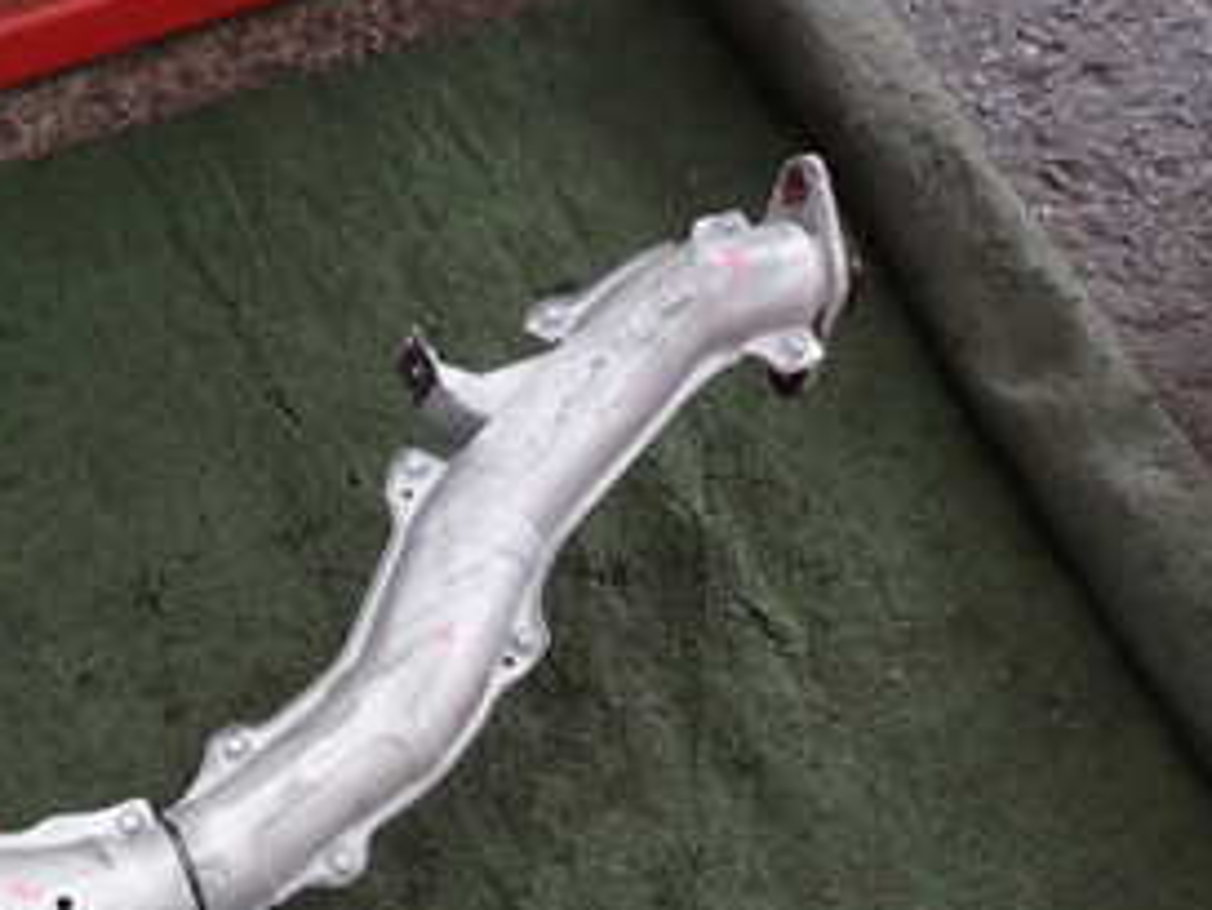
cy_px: 910
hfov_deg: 31.6
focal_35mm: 55
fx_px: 1927
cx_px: -67
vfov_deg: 25.3
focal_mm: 4.5
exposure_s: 1/40
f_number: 2
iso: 200
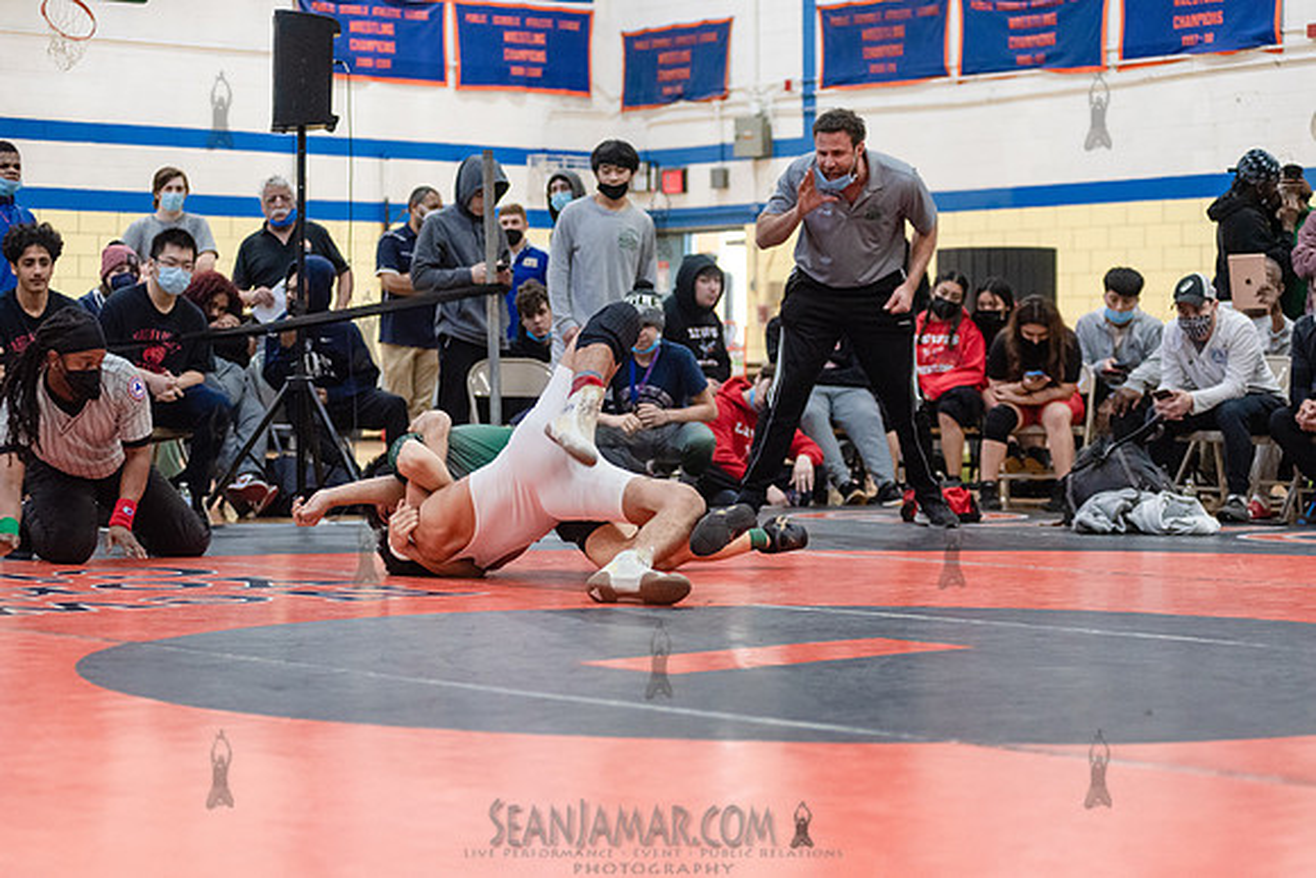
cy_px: 439
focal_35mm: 80
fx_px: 2925
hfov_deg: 25.4
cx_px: 658
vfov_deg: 17.1
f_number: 3.5
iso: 4000
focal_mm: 80
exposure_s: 1/400
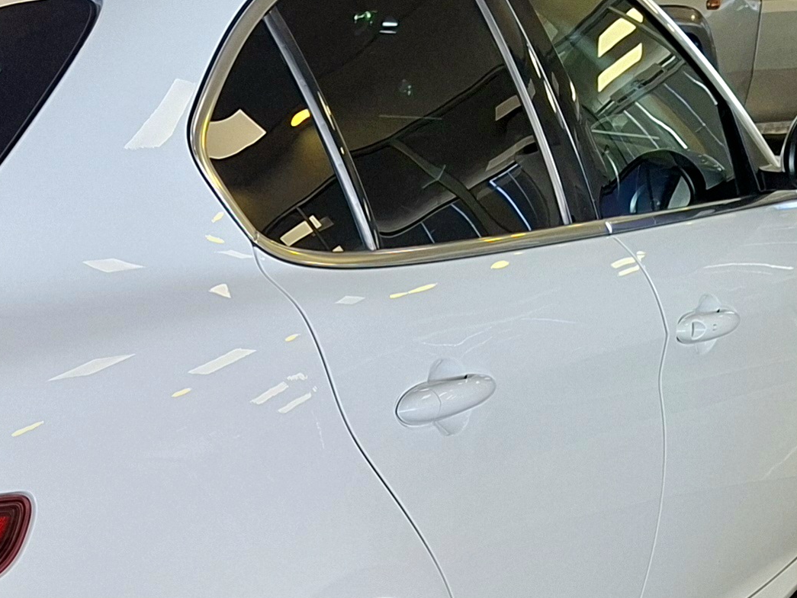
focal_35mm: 88
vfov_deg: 16.5
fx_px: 2026
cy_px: 581
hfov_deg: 20.8
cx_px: -144
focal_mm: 5.54
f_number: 1.8
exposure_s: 1/139
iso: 50
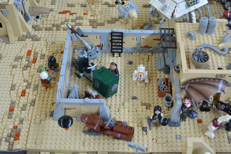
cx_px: 116
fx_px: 337
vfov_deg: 25.8
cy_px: 77
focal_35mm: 52
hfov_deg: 37.8
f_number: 5
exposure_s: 1/60
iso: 800
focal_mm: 35
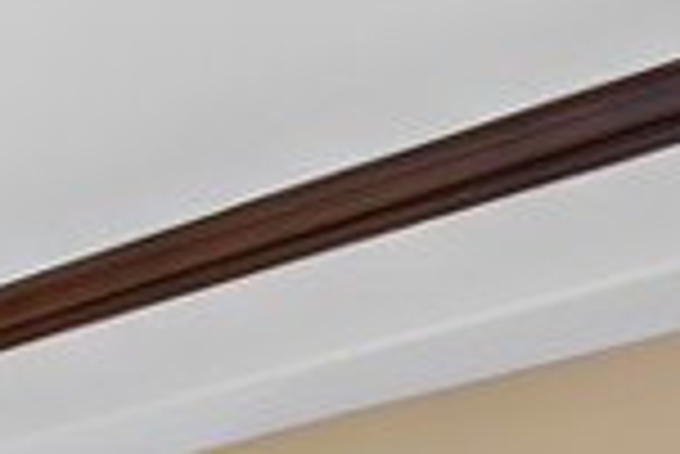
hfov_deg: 16.1
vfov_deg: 11.9
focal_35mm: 95
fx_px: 1796
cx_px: -725
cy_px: 1072
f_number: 7.1
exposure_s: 1/40
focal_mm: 14
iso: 125
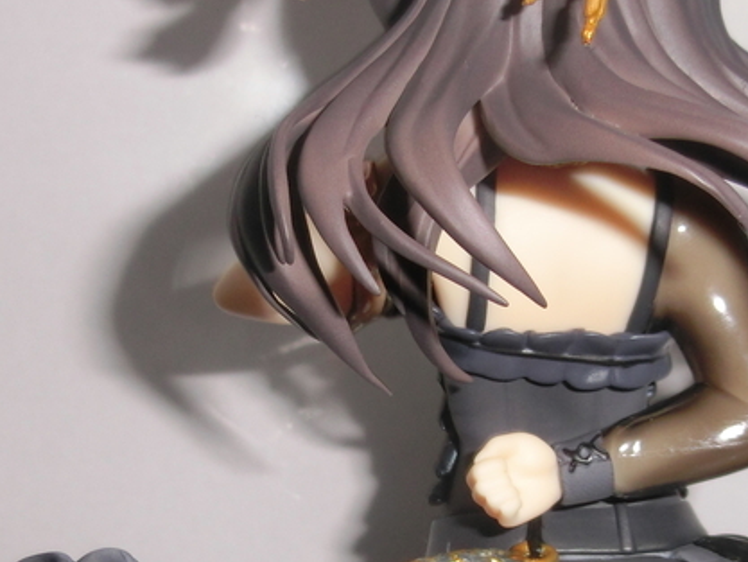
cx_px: 359
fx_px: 1491
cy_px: 481
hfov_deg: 28.2
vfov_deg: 21.0
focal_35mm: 69
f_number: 3
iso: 80
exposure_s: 1/25
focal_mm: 4.24
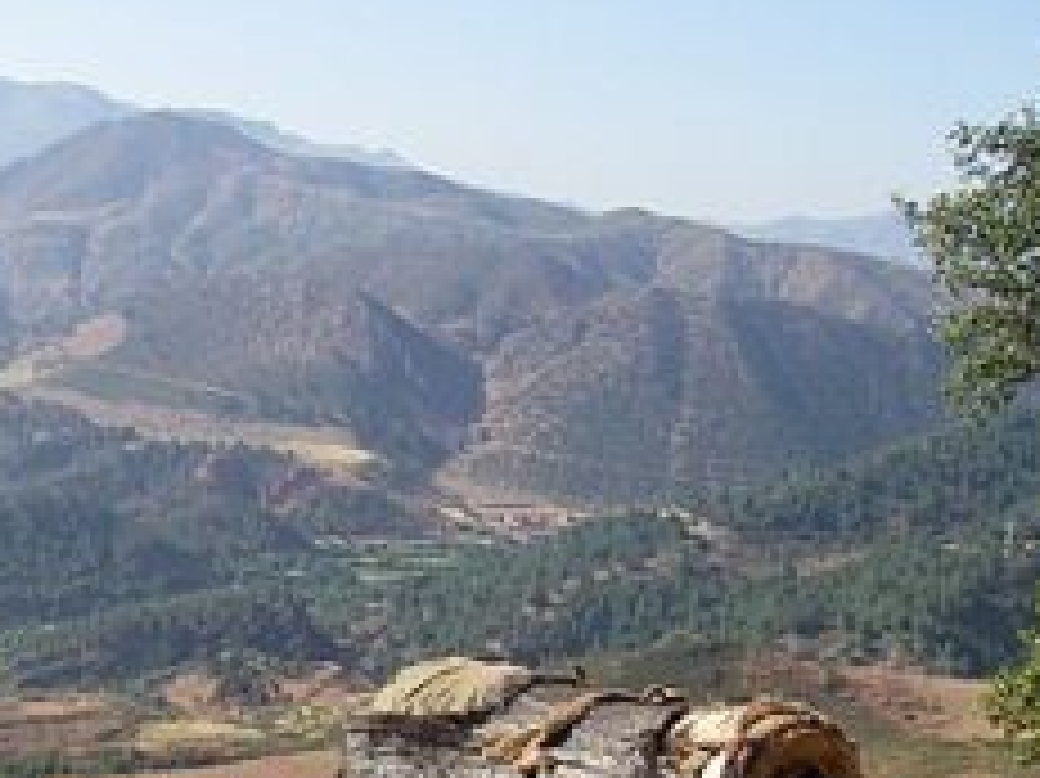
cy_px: 648
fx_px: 2372
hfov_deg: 24.2
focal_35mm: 79
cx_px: 171
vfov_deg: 18.4
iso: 64
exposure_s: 1/160
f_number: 6.6
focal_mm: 6.3
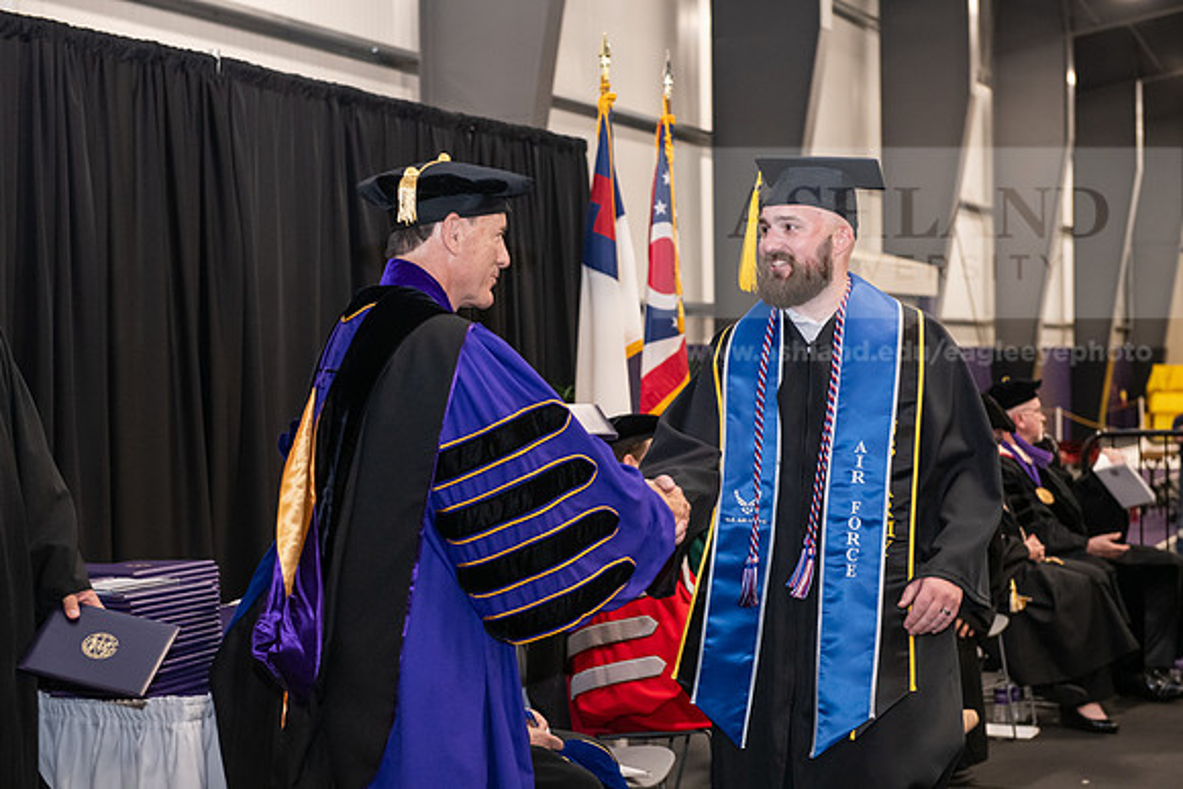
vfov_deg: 20.6
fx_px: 2169
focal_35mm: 66
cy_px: 394
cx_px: 592
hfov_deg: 30.5
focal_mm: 66
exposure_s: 1/125
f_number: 5
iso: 2500
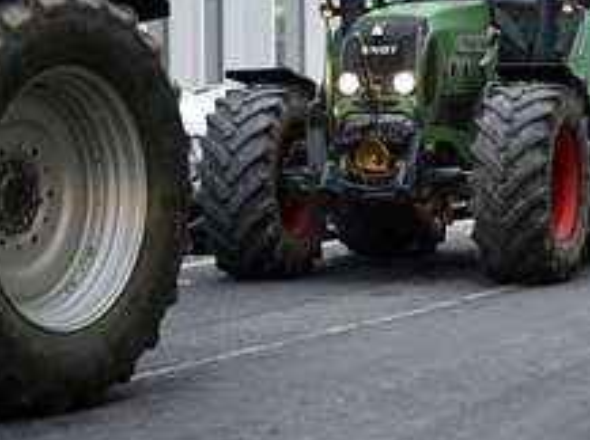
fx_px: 2382
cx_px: 461
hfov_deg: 14.1
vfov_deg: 10.5
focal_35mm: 140
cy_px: 49
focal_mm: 70
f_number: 2.8
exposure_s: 1/400
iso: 1600
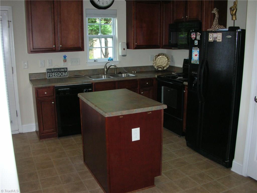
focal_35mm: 35
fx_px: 260
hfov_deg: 52.6
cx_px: 128
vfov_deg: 40.7
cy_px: 96
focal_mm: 5.8
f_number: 3
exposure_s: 1/60.1
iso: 167
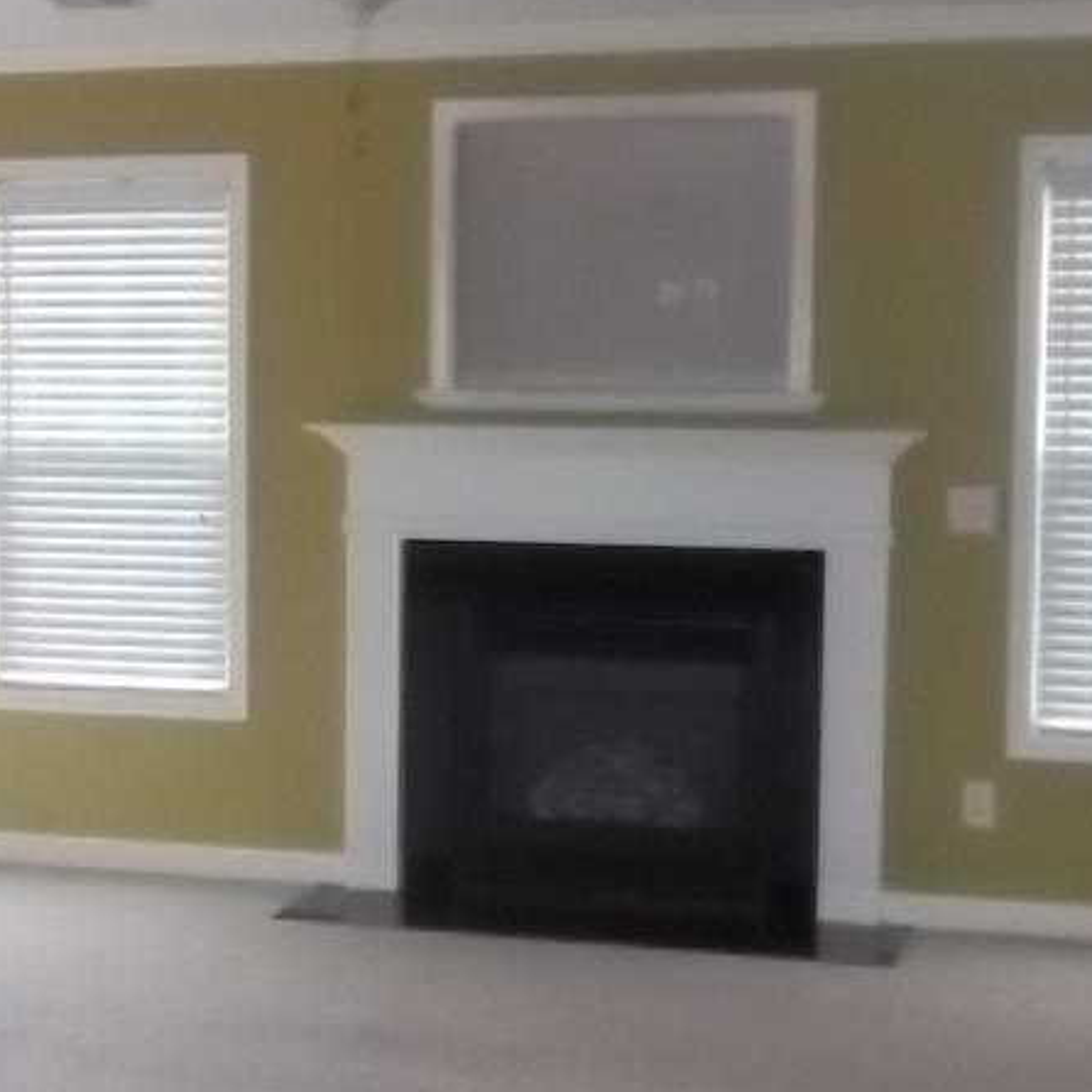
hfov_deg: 24.0
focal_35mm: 71
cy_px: 593
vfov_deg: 24.3
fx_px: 2534
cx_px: 223
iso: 250
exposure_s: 1/30
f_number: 3.5
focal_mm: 5.05
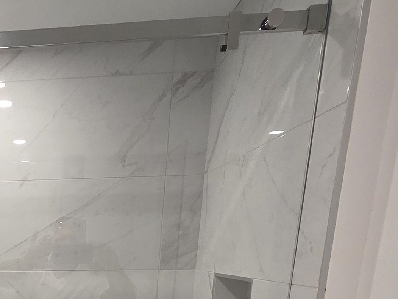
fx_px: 437
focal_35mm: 38
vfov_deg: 30.6
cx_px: 2
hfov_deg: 42.5
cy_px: 377
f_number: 2.2
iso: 200
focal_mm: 2.2
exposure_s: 1/120
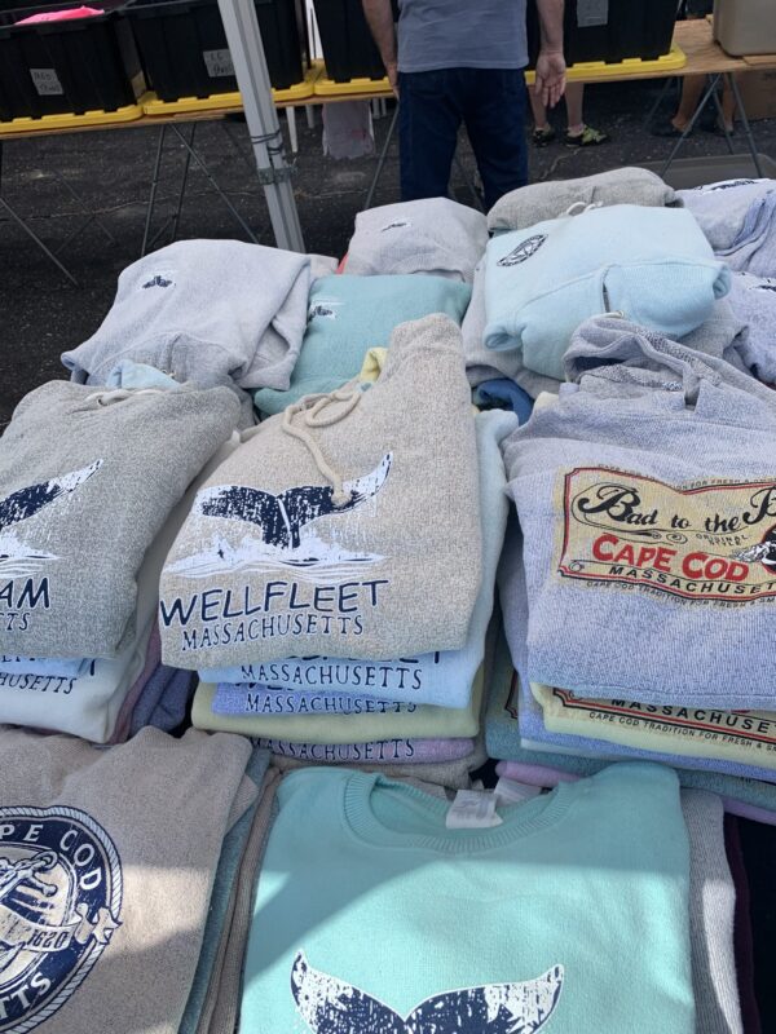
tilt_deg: -41.8
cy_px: 517
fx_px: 777
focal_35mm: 26
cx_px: 388
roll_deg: +9.1
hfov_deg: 53.1
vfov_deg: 67.3
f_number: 1.8
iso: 25
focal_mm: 4.25
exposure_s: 1/2208
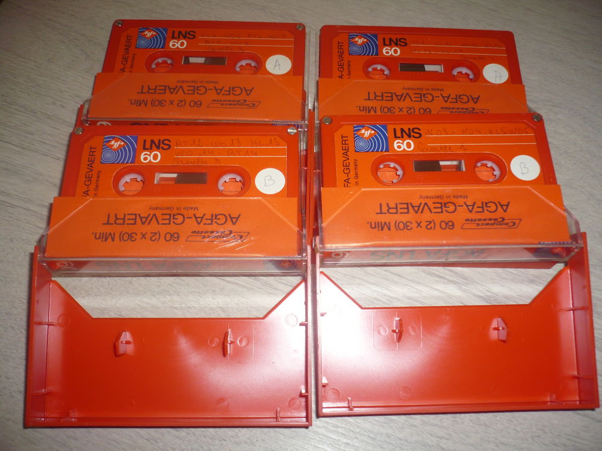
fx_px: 609
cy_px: 226
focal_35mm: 35
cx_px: 301
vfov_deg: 40.7
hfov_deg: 52.6
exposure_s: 1/30
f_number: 2.8
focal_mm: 5.8
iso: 100
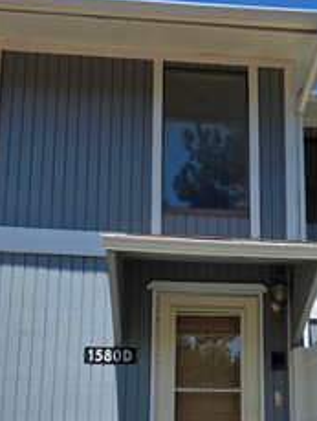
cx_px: 207
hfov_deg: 30.1
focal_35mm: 48
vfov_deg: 37.4
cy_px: 366
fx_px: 585
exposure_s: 1/6150
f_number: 1.7
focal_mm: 6.25
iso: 80
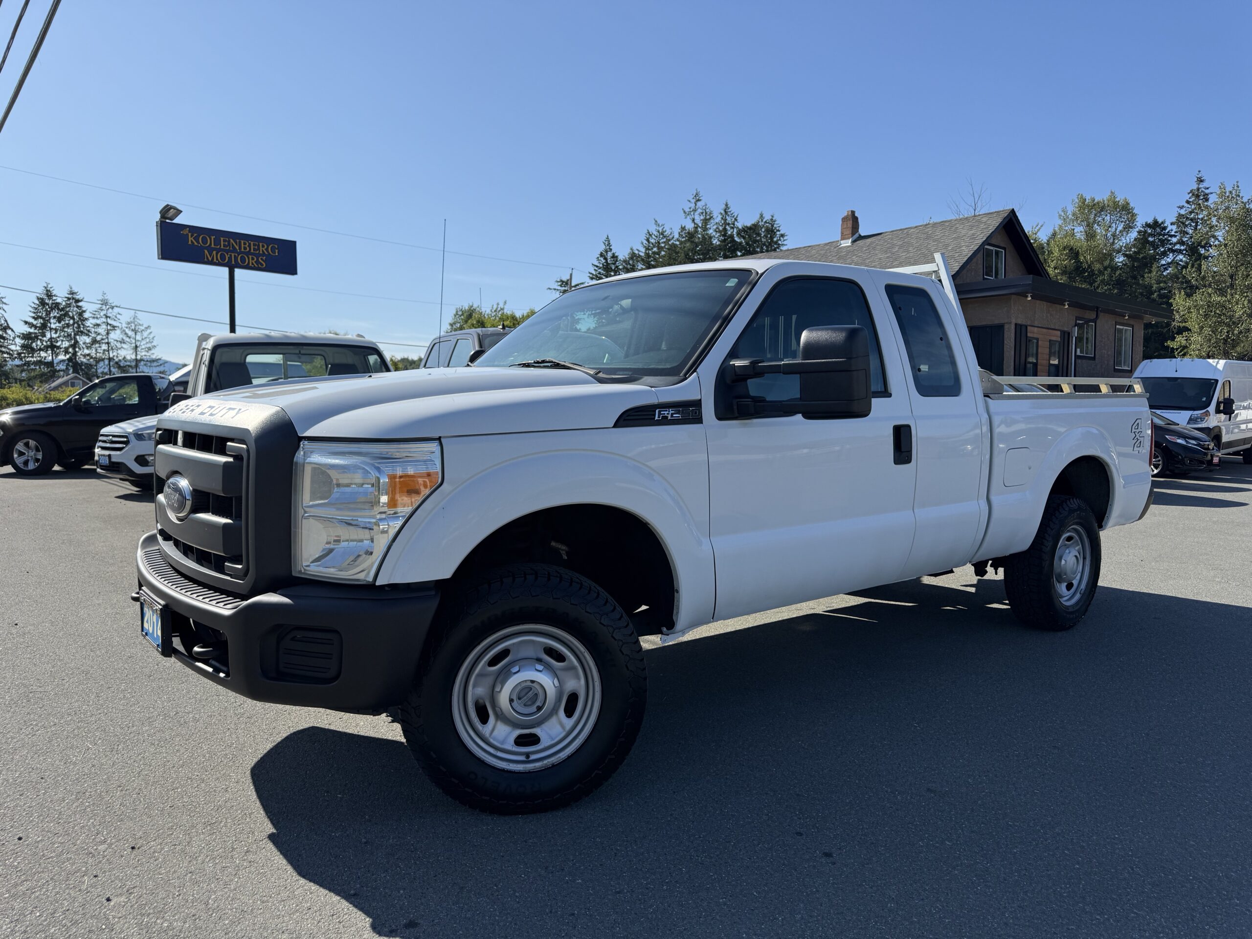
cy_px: 470
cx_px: 626
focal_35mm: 24
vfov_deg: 56.8
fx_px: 868
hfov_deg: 71.6
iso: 80
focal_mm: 6.76
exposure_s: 1/4405
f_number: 1.78
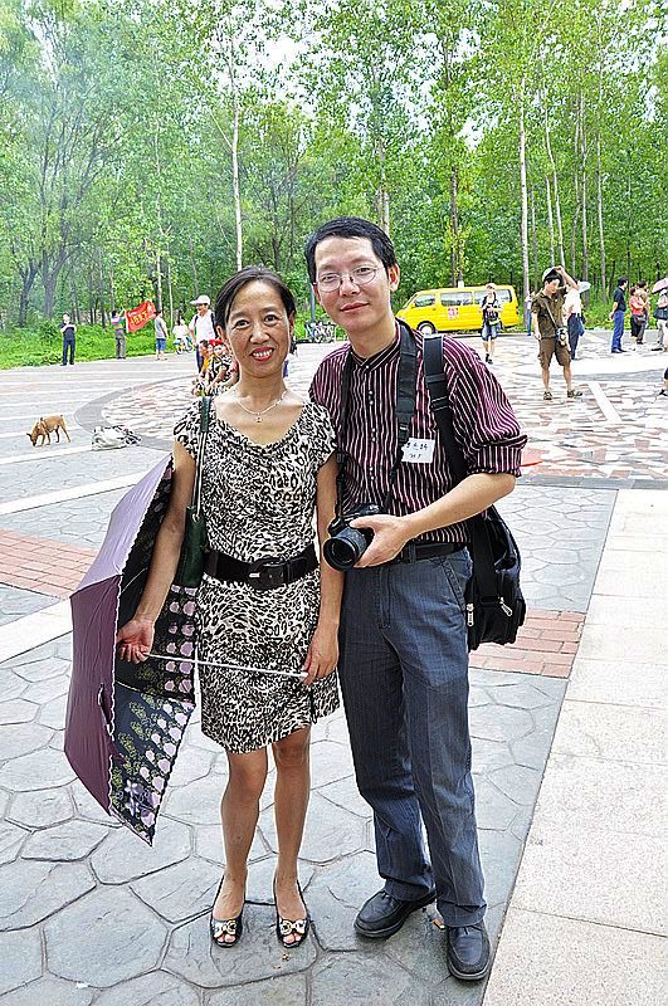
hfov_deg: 41.6
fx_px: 879
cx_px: 334
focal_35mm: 32
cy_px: 503
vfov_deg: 59.6
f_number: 11
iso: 400
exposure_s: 1/50
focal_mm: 21
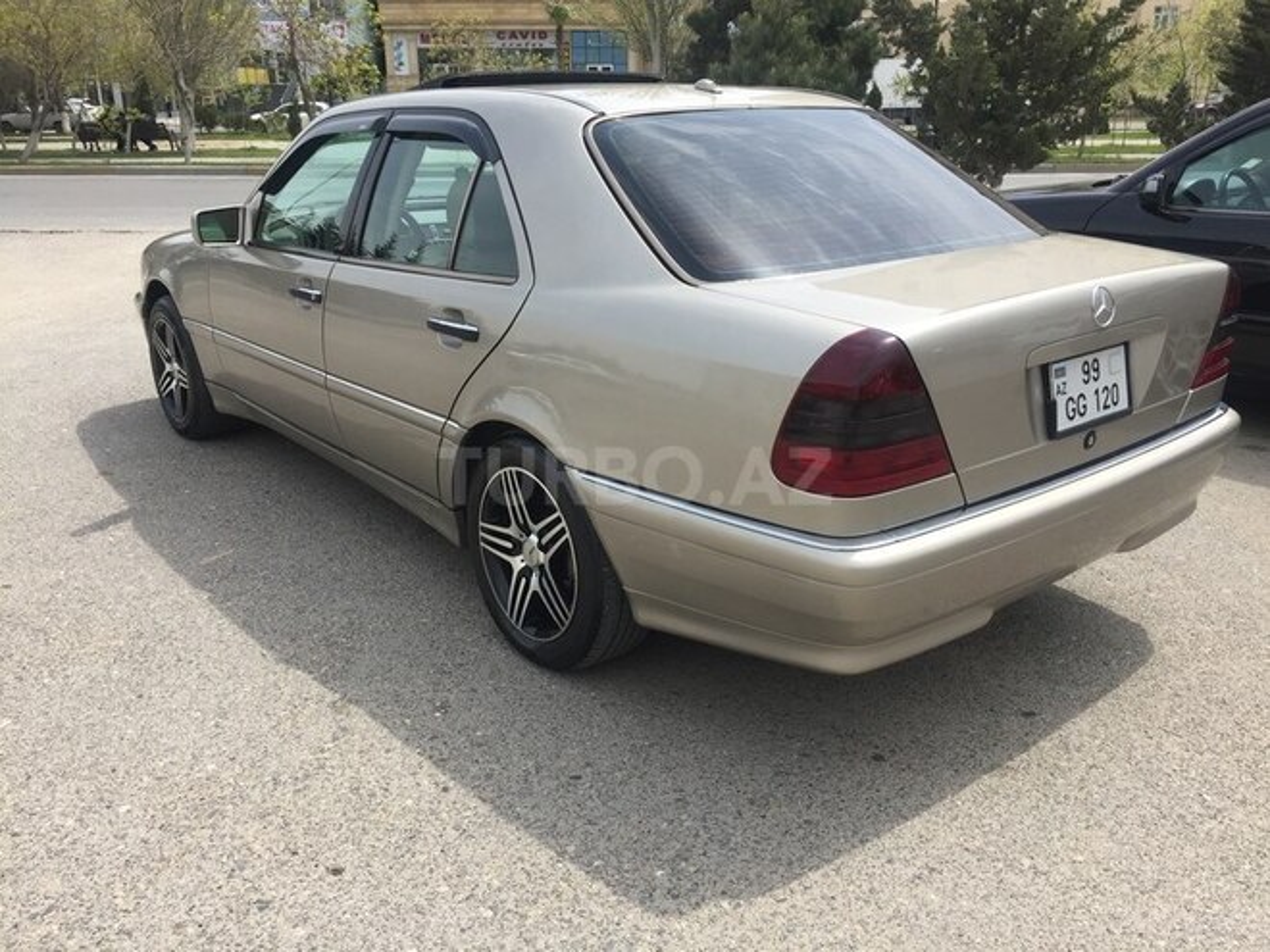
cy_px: 476
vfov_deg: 48.2
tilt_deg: -19.6
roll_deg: -0.7
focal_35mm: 29
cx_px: 635
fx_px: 1064
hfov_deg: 61.7
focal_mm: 4.15
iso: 32
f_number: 2.2
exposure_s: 1/1799
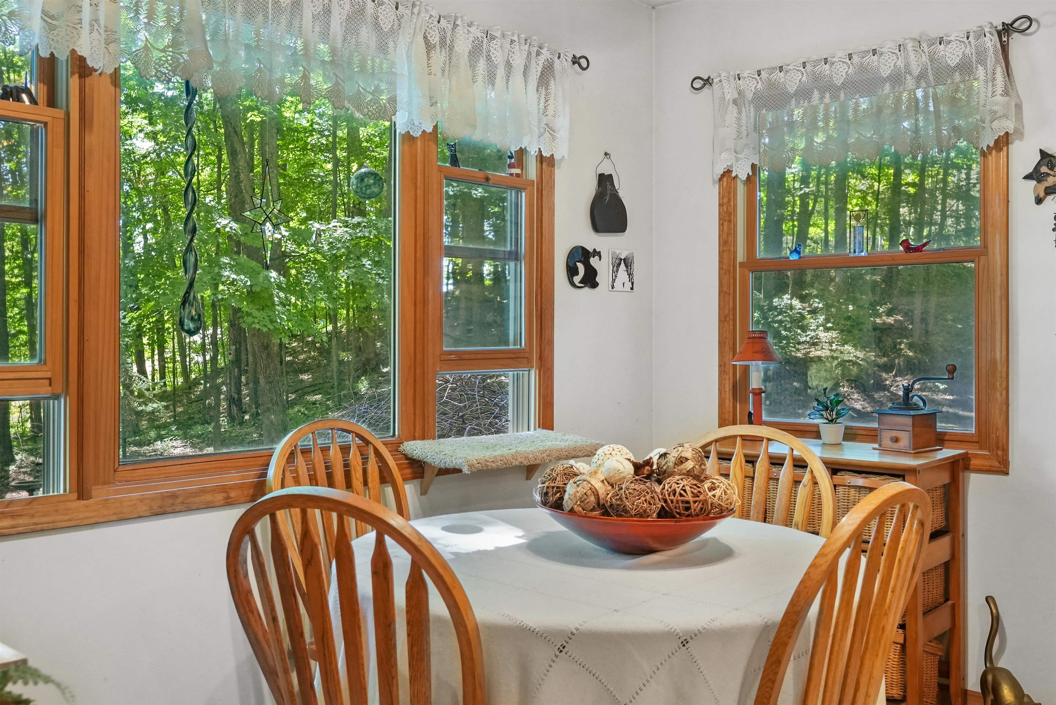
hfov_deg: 54.4
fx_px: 1027
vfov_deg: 37.9
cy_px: 352
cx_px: 528
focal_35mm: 35
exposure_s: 1/8
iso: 5000
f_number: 9
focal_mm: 35
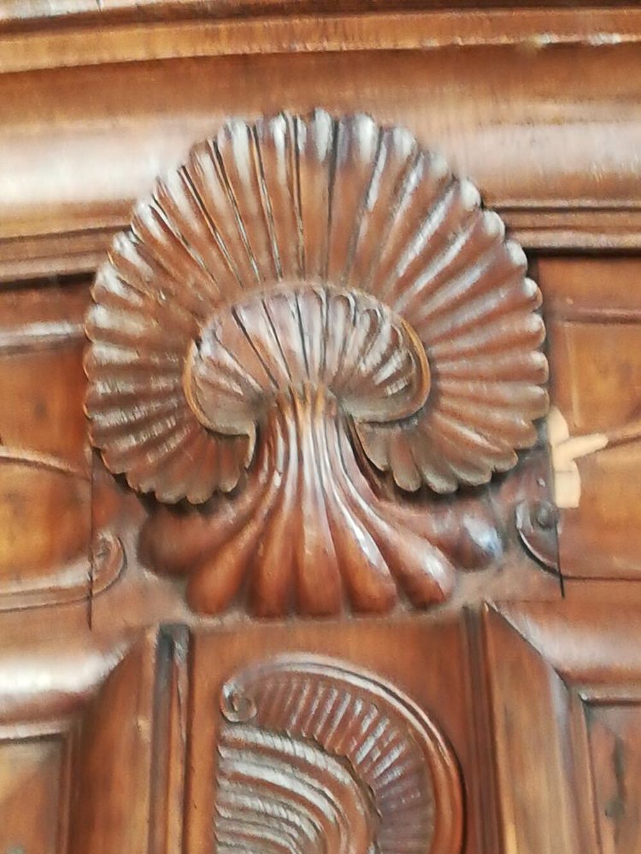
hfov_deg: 16.2
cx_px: 320
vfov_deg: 21.5
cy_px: 427
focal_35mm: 91
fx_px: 2246
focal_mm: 3.83
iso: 320
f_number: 2.2
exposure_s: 1/25
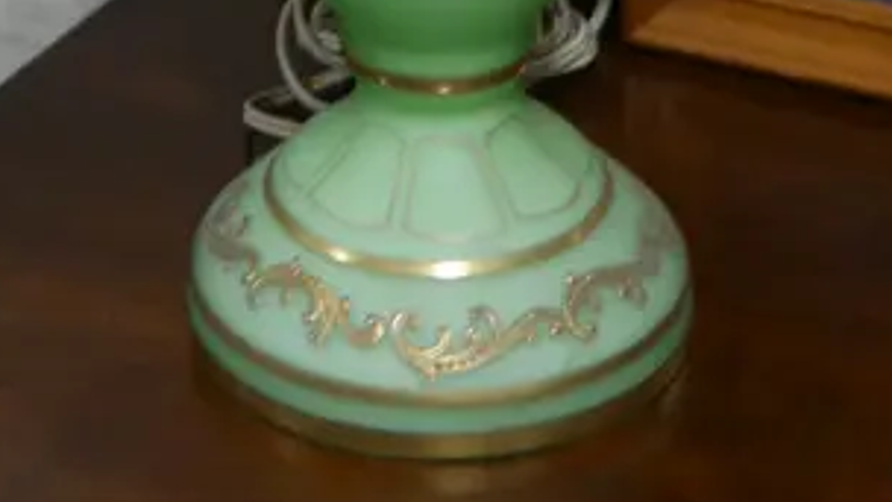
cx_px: 302
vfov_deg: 8.0
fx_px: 3122
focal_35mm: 132
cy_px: -969
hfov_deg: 16.2
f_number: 4.5
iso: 500
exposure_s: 1/60
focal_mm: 18
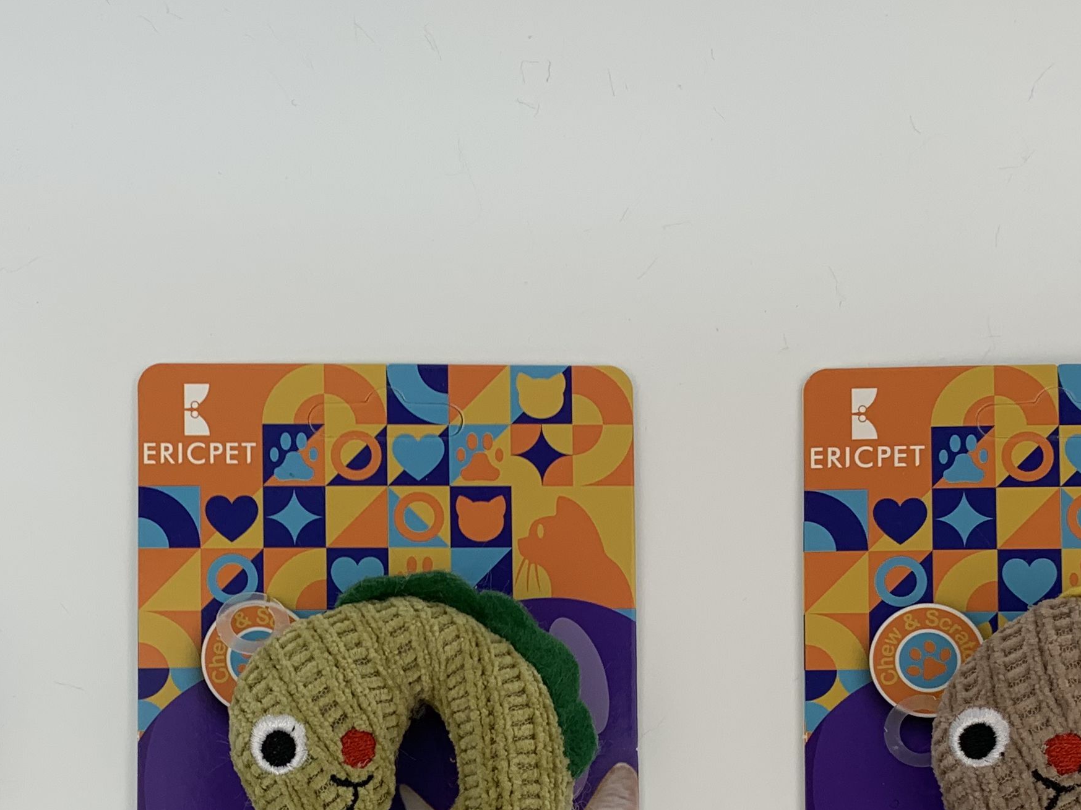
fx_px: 1874
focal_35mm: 60
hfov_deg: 32.0
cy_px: 743
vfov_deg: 23.7
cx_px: 374
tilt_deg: -82.3
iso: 25
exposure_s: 1/133
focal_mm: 4.25
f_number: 1.8
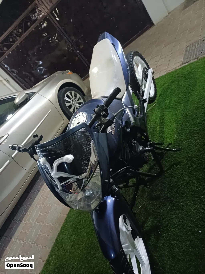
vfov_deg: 69.4
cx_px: 102
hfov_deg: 54.9
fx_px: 197
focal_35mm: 25
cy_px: 137
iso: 1000
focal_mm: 4.65
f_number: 1.8
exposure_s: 1/20
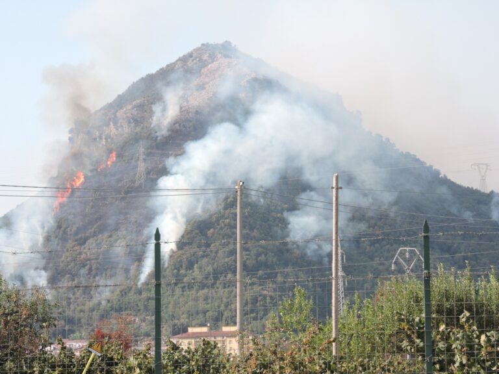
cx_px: 250
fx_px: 2090
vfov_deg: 10.2
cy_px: 187
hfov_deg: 13.6
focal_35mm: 145
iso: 100
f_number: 4.4
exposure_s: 1/320
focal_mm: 25.9
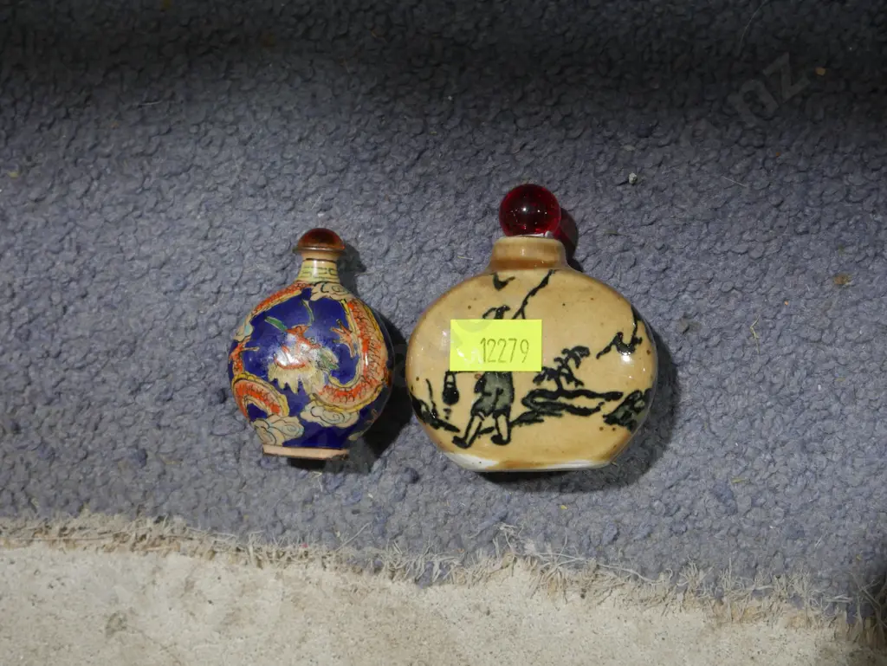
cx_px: 444
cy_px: 333
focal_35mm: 50
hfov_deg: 38.2
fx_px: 1282
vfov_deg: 29.1
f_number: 5.3
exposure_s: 1/60
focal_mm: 25
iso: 640
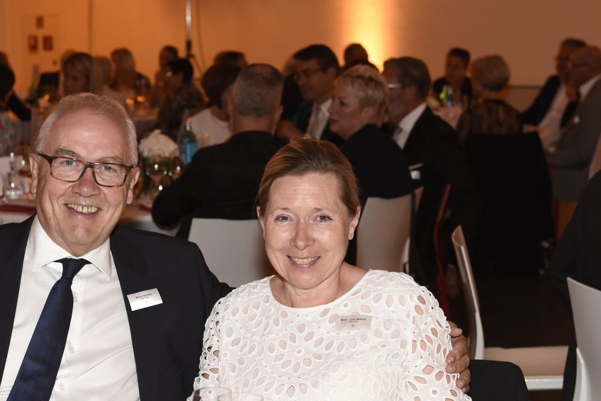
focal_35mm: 82
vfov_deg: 16.6
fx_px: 1369
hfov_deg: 24.7
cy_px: 253
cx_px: 213
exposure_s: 1/80
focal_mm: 58
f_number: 4.5
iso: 1600
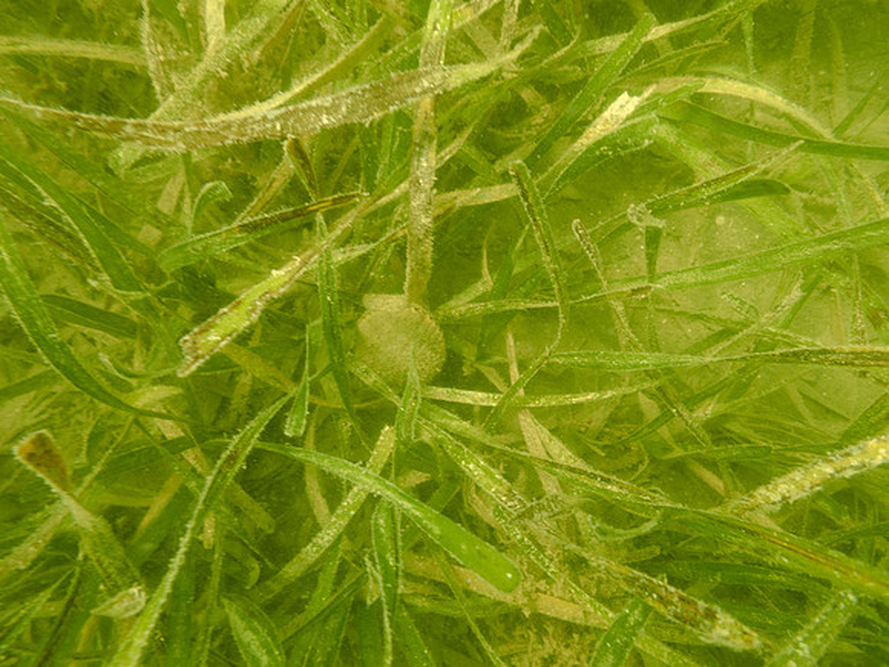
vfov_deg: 54.9
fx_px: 642
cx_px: 444
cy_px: 334
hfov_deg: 69.4
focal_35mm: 25
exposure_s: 1/160
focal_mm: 4.5
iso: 100
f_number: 2.8
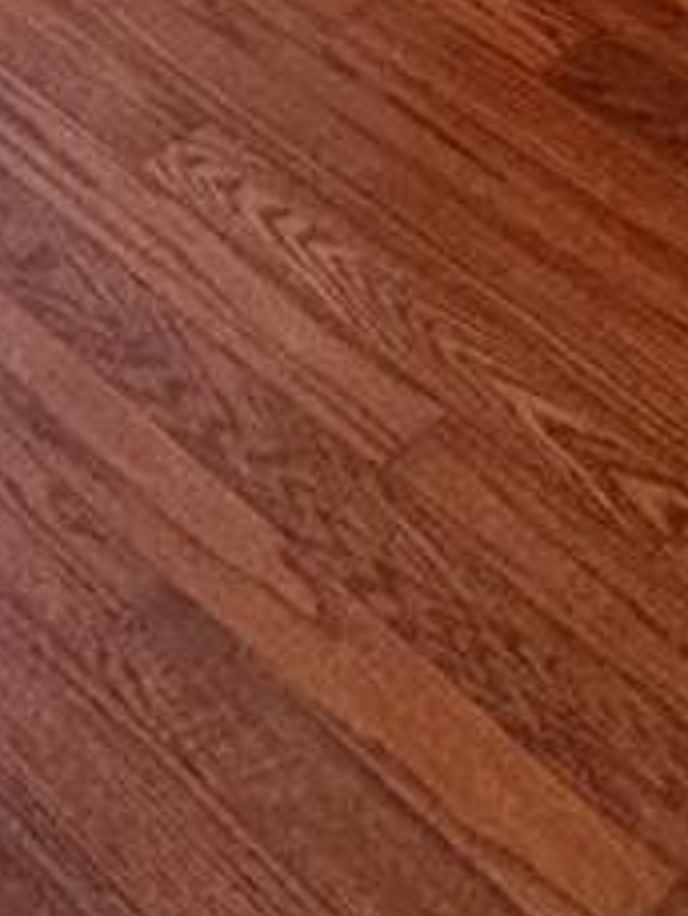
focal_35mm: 94
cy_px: -1332
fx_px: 2489
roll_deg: +0.2
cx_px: -388
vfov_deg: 13.9
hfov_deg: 14.5
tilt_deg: -7.5
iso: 400
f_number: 2.2
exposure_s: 1/60
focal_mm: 2.22
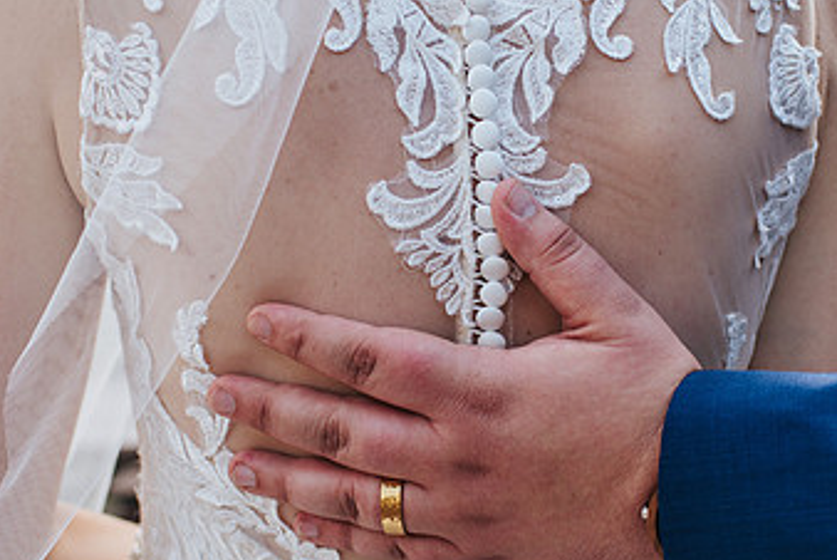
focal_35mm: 60
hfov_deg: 33.3
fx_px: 1396
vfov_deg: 22.7
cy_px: 279
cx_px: 458
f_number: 3.2
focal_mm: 35
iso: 250
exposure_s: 1/800
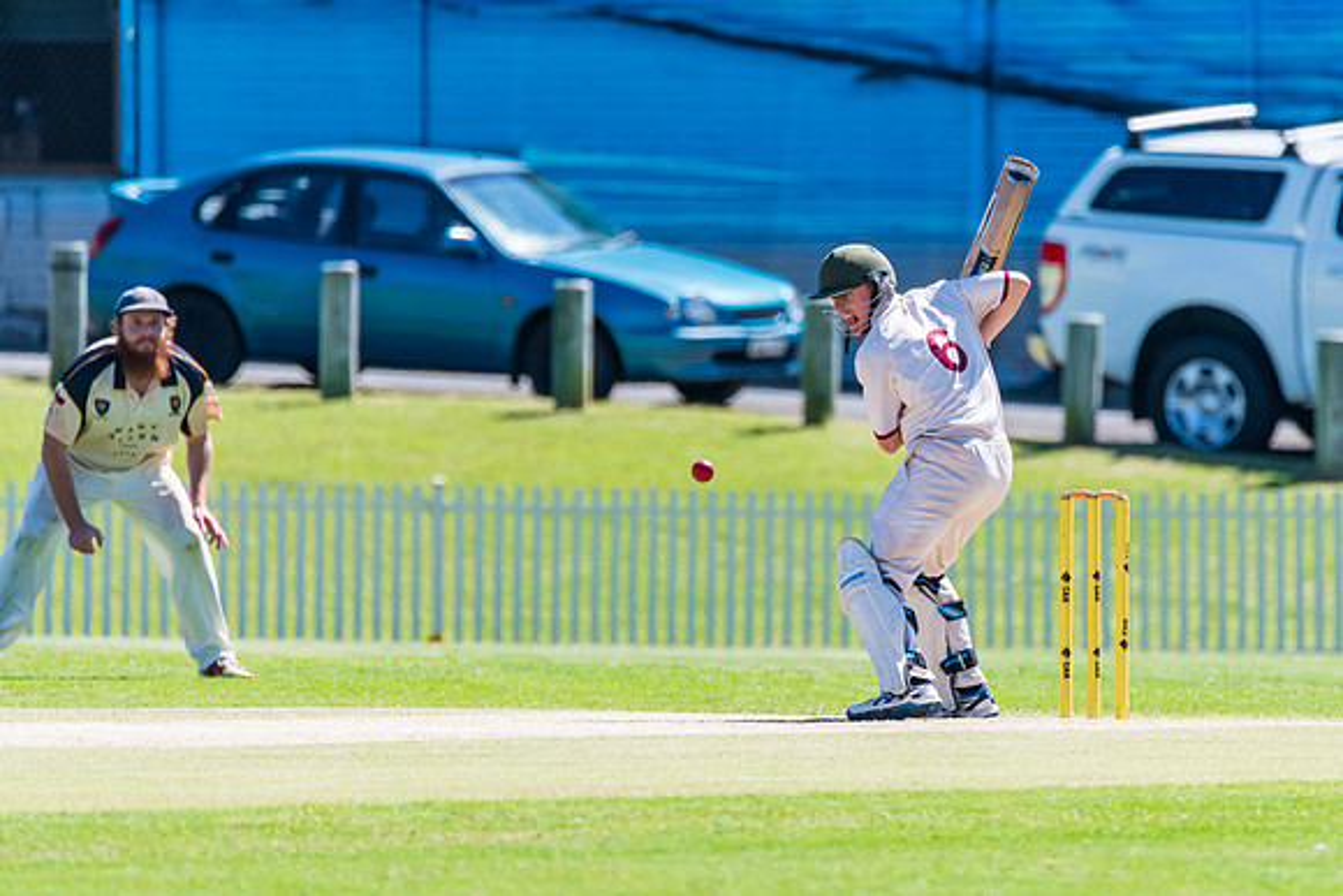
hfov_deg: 2.7
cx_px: 843
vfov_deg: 1.8
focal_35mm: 753
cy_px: 424
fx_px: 28109
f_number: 6.3
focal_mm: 600
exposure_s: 1/2000
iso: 640
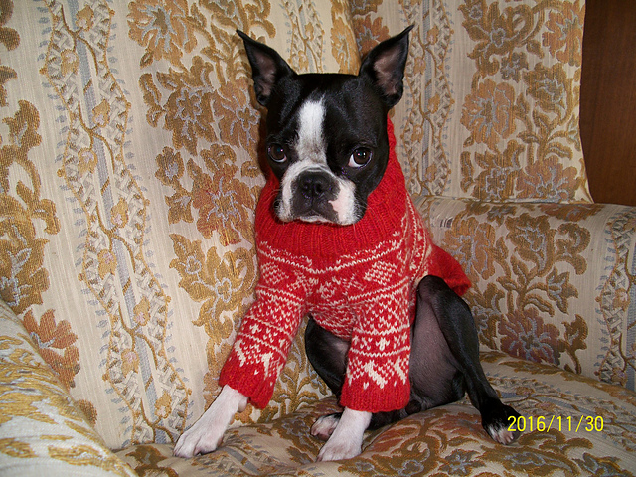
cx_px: 318
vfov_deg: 40.7
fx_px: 643
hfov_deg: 52.6
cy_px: 238
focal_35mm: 35
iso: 80
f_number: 3.1
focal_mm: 6.3
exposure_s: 1/30
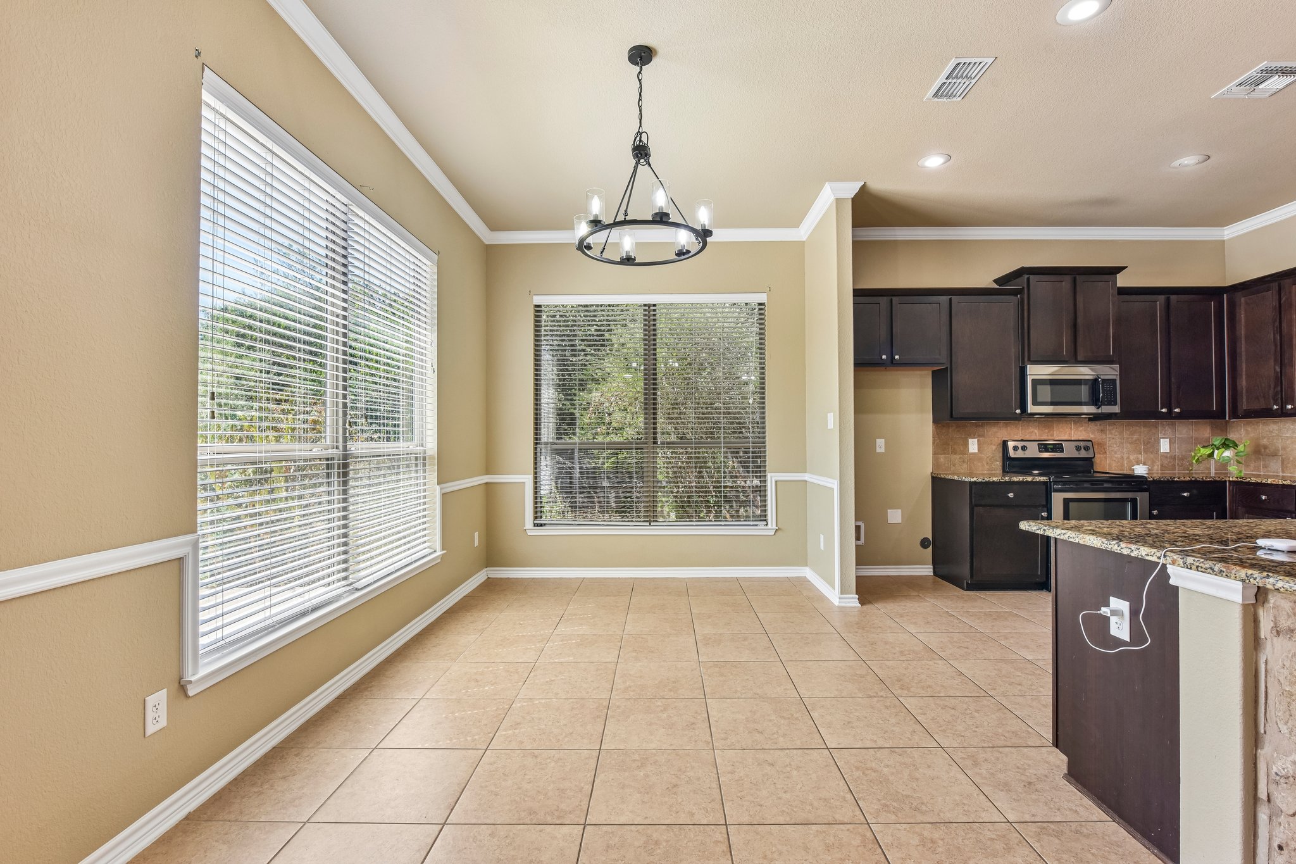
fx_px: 576
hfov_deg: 96.7
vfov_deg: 73.7
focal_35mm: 16
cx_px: 648
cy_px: 432
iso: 100
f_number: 8
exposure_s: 1/25
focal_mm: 16
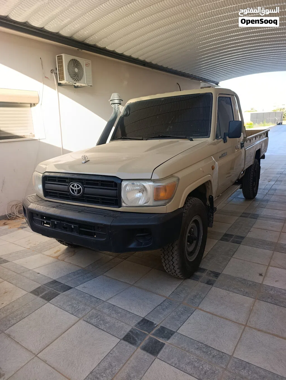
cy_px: 190
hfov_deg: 59.0
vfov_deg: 73.8
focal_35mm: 23
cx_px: 143
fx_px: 253
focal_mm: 6.11
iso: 81
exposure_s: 1/100
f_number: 1.65
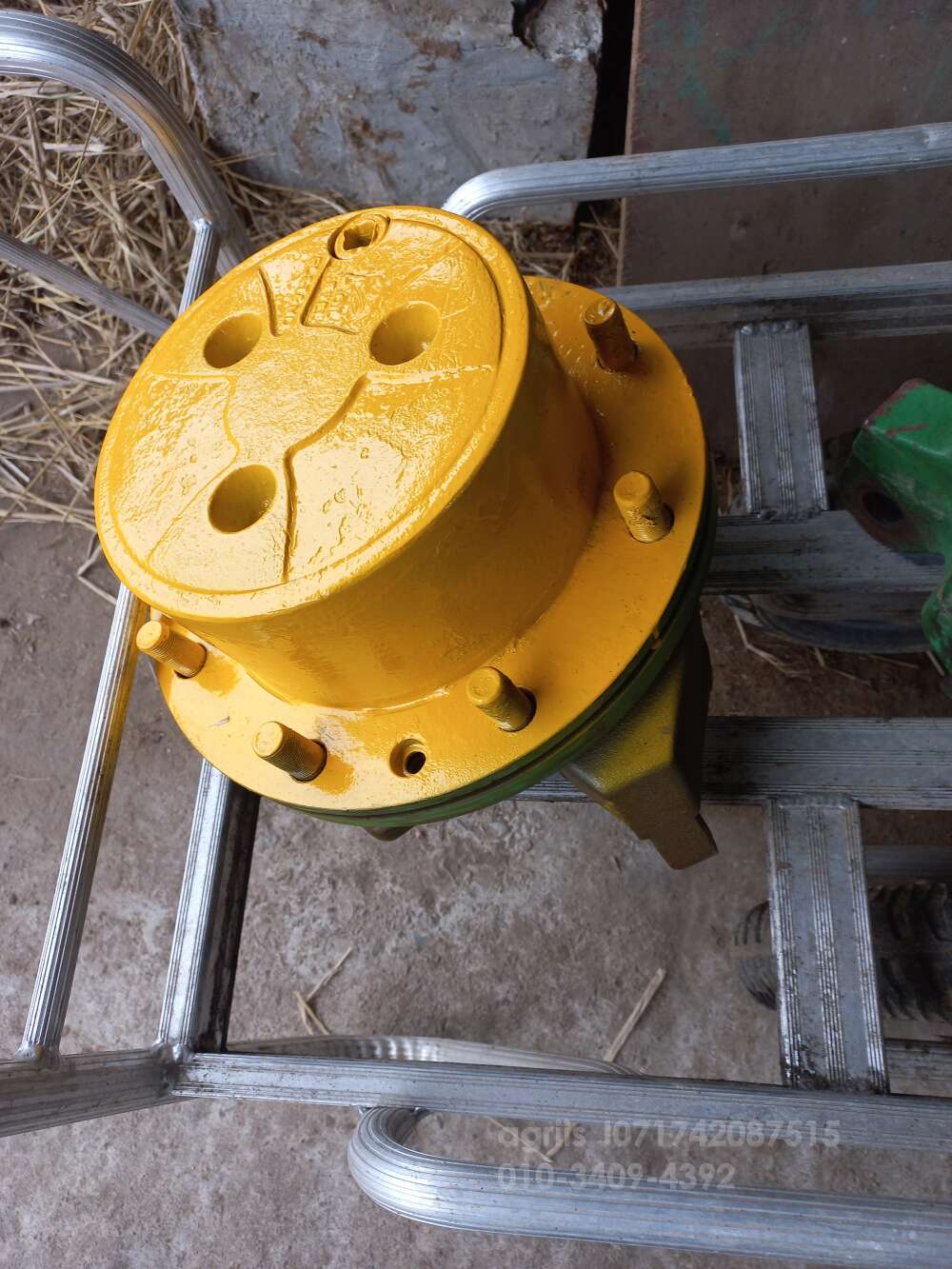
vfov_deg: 69.4
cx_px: 476
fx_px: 917
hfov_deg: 54.9
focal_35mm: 25
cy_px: 634
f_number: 1.8
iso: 50
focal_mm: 4.6
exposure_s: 1/50
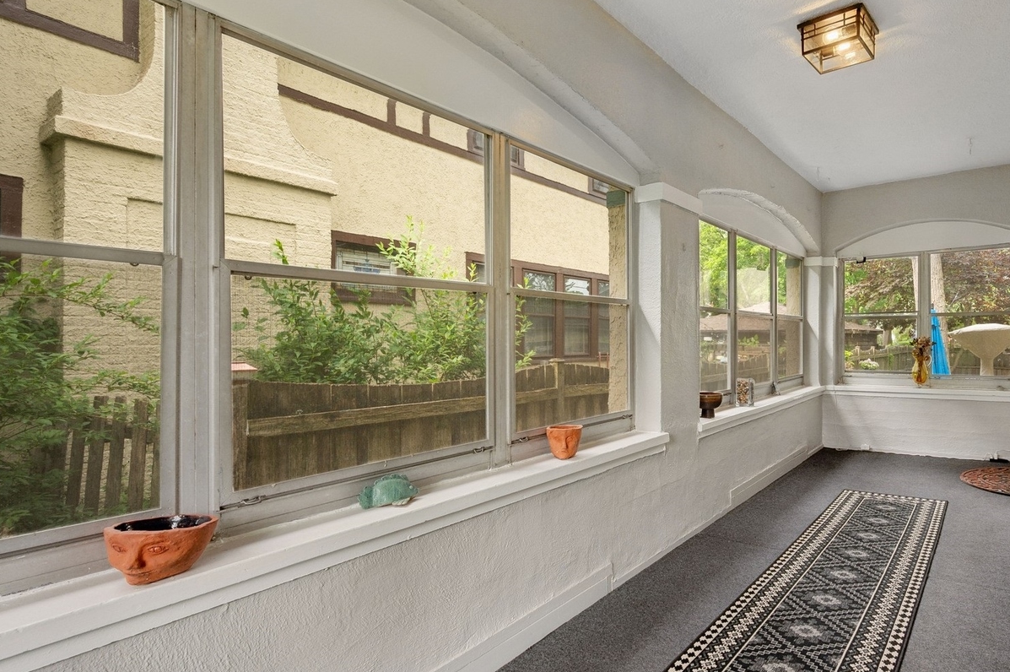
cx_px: 629
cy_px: 360
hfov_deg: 85.3
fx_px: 533
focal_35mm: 19
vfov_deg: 64.4
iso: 100
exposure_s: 1/20
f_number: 10
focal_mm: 14
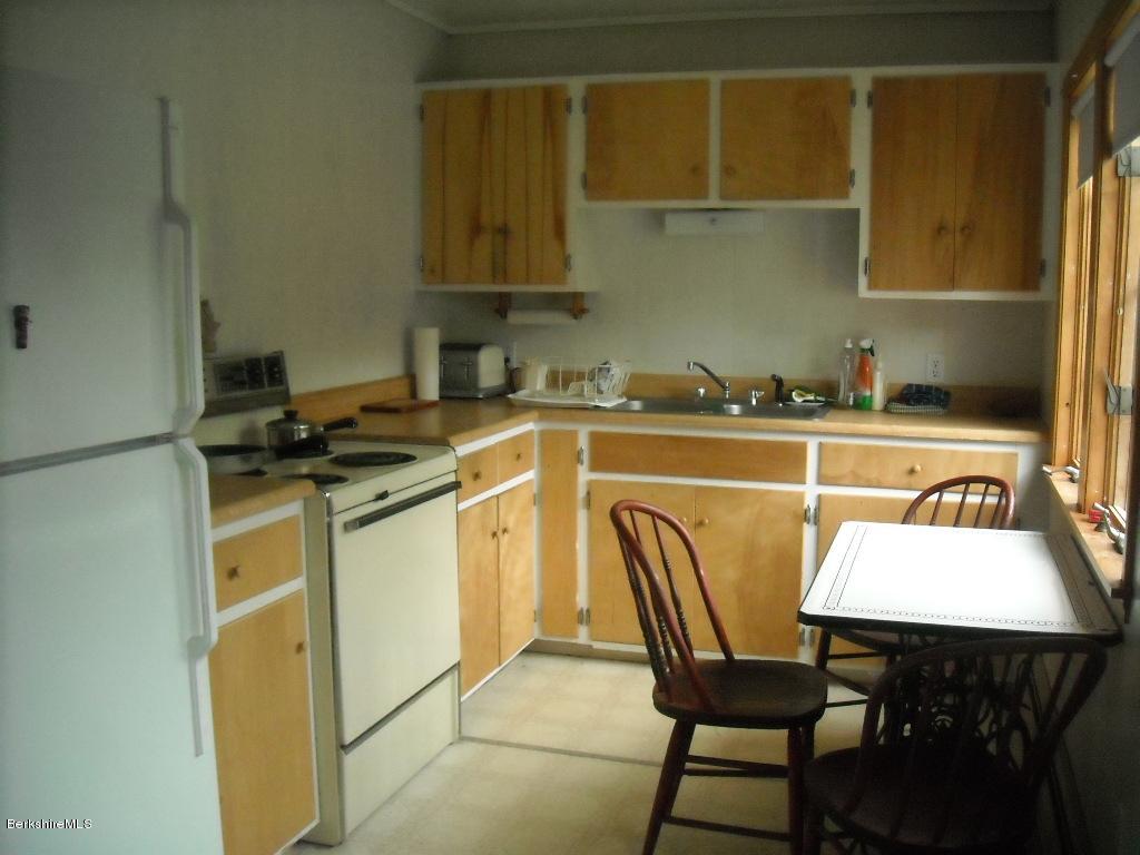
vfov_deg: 40.7
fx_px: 1153
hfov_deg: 52.6
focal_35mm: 35
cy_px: 428
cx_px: 570
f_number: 2.8
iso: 800
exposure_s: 1/154
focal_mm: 5.7
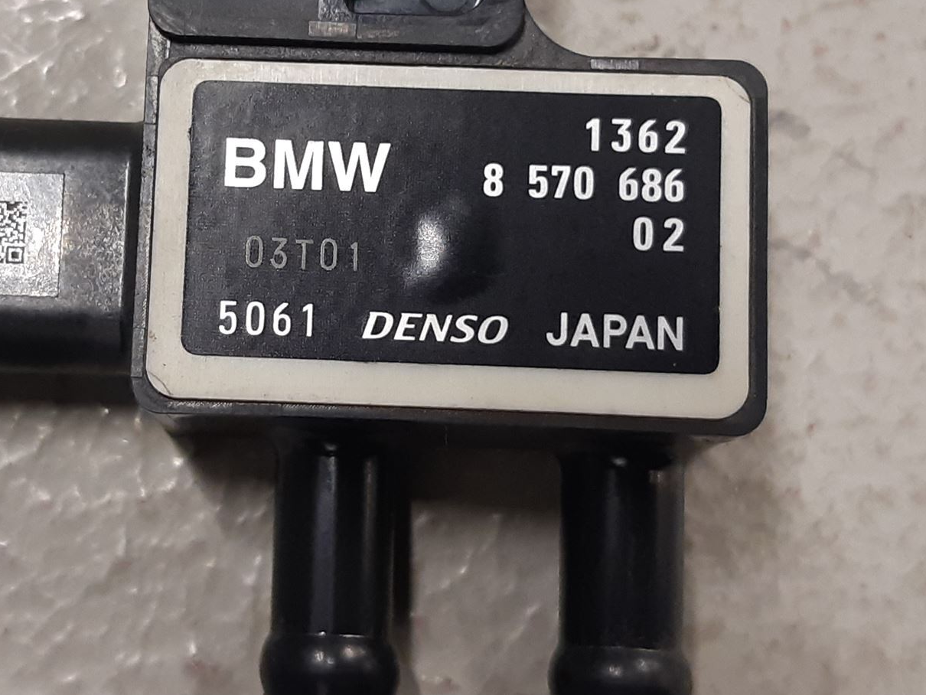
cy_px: 265
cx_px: 302
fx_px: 1177
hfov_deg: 42.3
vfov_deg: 32.7
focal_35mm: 44
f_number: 1.7
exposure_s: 1/50
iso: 160
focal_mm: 3.93
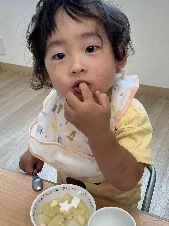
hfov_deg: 35.1
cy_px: 116
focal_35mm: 41
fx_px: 267
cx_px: 92
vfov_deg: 45.8
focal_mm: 3
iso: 32
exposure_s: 1/120
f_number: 1.8
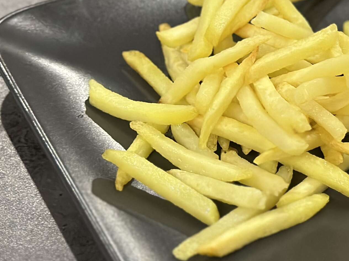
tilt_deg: -38.6
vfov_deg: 12.8
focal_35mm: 114
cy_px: -10
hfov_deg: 16.7
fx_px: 1149
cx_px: 392
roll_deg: -3.3
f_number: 1.78
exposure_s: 1/40
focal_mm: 6.86
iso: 640
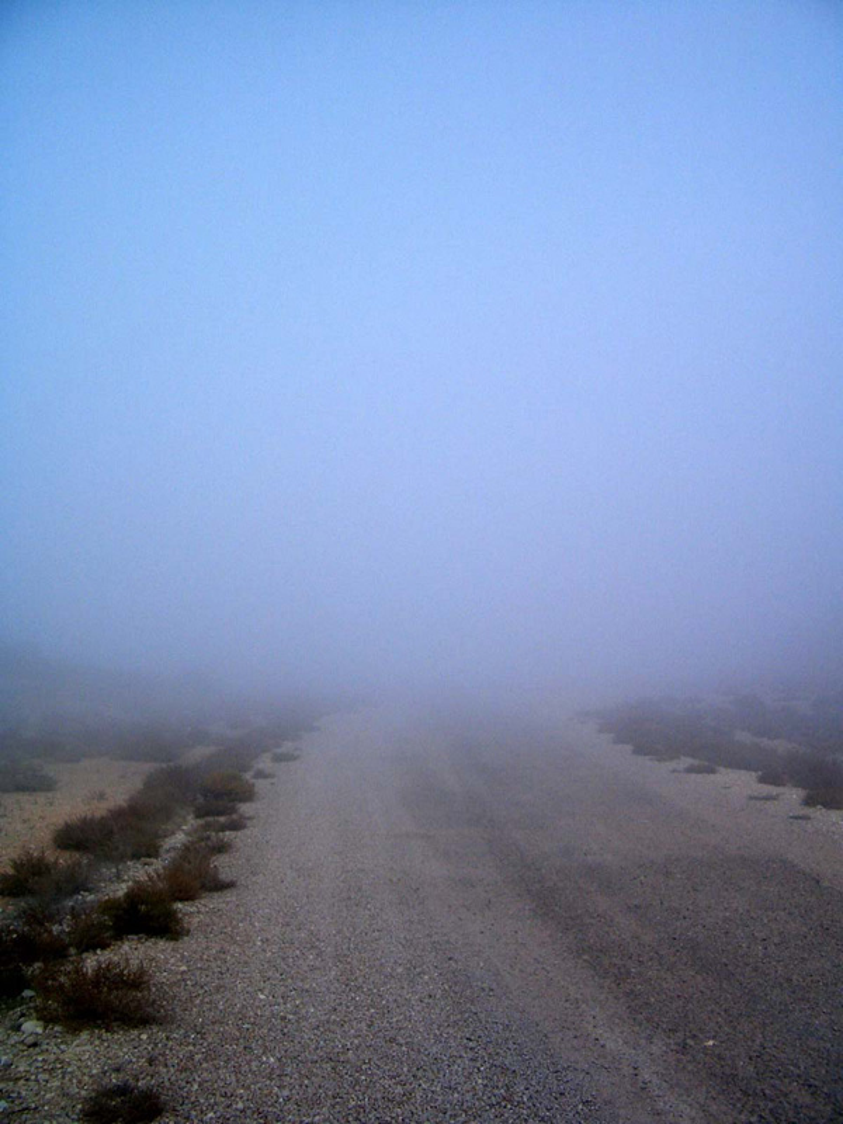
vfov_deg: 52.6
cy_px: 562
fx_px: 1136
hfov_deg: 40.7
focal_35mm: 35
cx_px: 422
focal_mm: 5.8
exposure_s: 1/640
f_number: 4.3
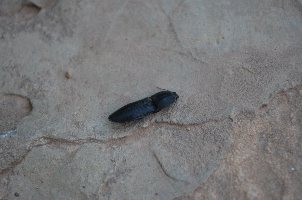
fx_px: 691
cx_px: 151
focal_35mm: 82
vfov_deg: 16.5
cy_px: 100
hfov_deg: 24.7
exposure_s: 1/60
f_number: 5.6
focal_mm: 55
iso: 450
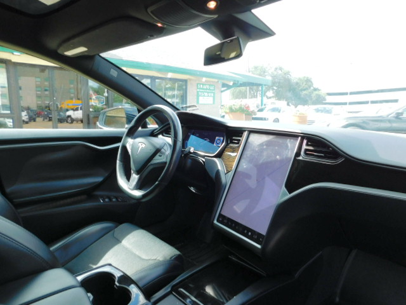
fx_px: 270
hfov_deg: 73.9
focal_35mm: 23
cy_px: 152
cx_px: 203
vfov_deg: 58.9
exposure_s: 1/200
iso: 125
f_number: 3
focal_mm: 4
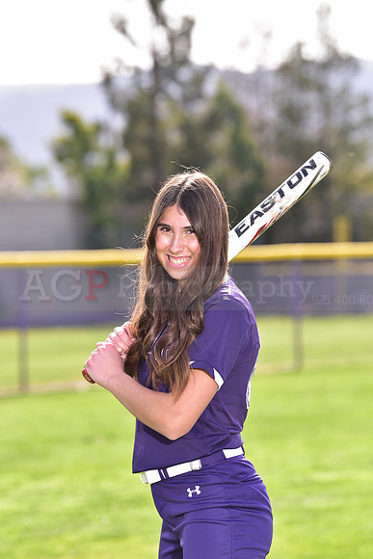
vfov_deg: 12.1
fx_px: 2640
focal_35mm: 170
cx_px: 186
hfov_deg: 8.1
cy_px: 280
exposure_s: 1/250
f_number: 5
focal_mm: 170
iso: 100
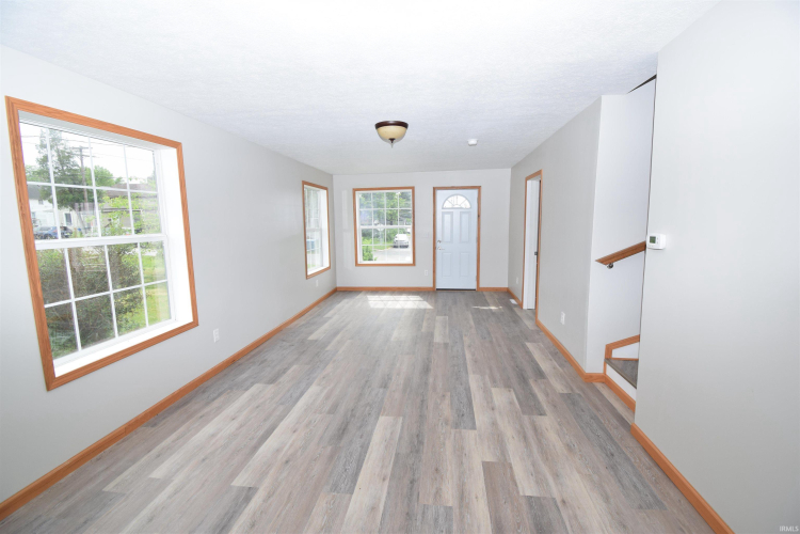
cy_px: 267
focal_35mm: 15
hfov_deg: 100.4
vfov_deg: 77.3
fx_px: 333
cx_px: 400
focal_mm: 10
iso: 400
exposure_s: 1/200
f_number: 7.1
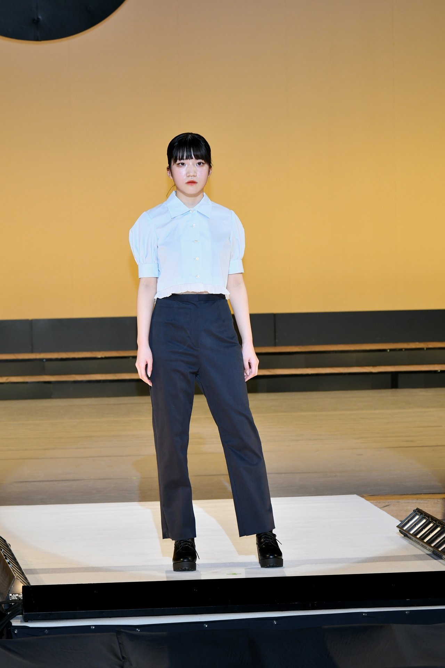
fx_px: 3226
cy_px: 334
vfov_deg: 11.8
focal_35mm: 174
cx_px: 222
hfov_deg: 7.9
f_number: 5.6
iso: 800
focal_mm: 116
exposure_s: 1/250
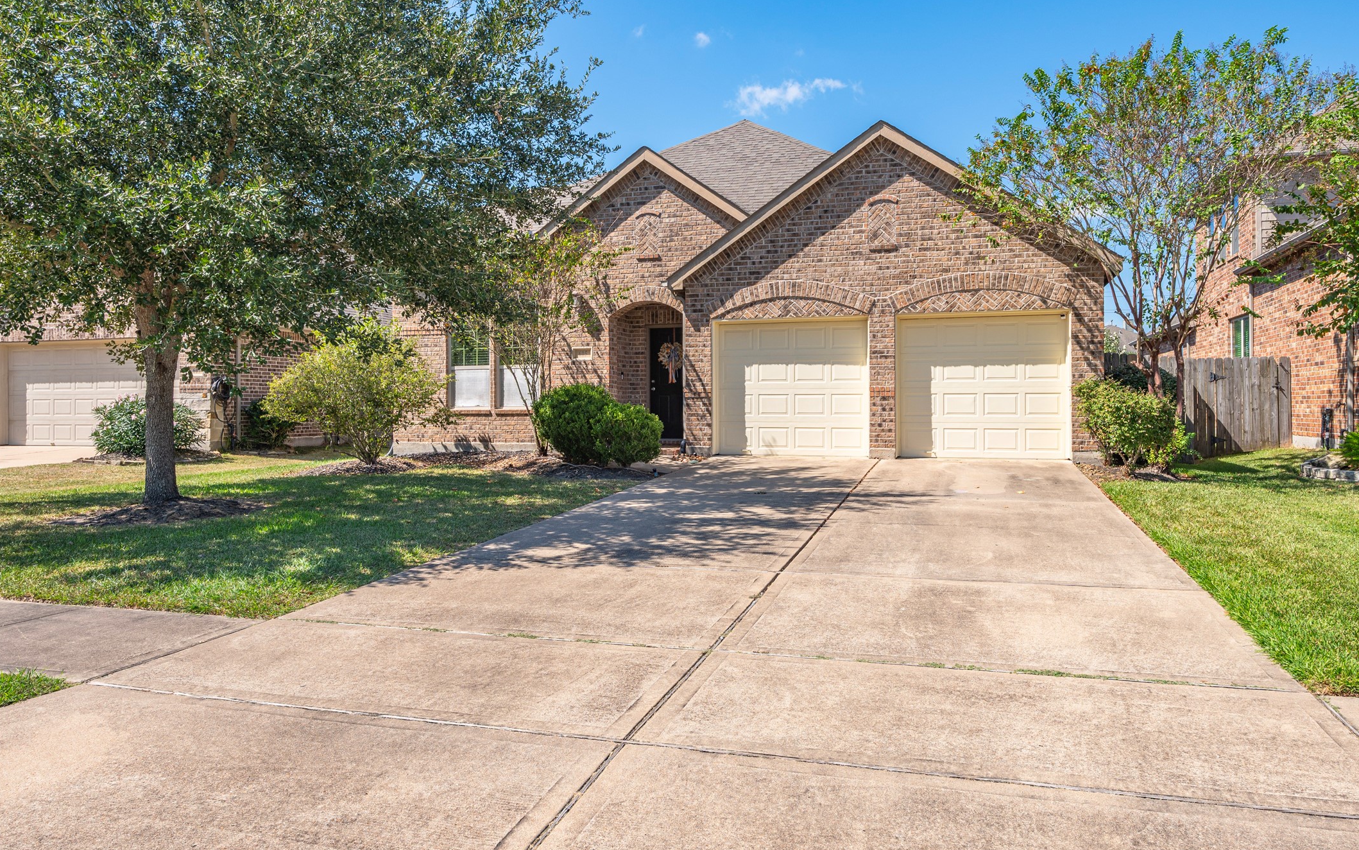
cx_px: 695
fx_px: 852
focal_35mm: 23
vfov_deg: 53.0
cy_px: 404
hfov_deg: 77.1
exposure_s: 1/100
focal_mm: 22
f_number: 14
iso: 125
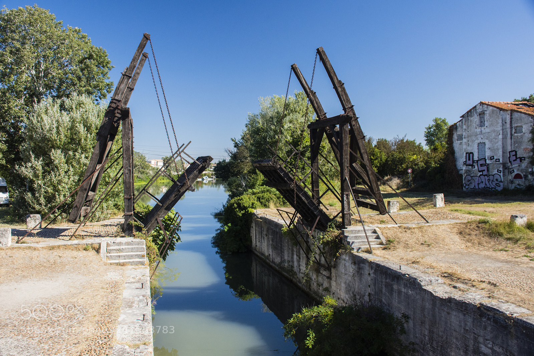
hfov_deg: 57.2
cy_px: 178
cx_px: 267
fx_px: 489
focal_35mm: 33
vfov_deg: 40.0
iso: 800
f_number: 8
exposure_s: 1/500
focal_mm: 22
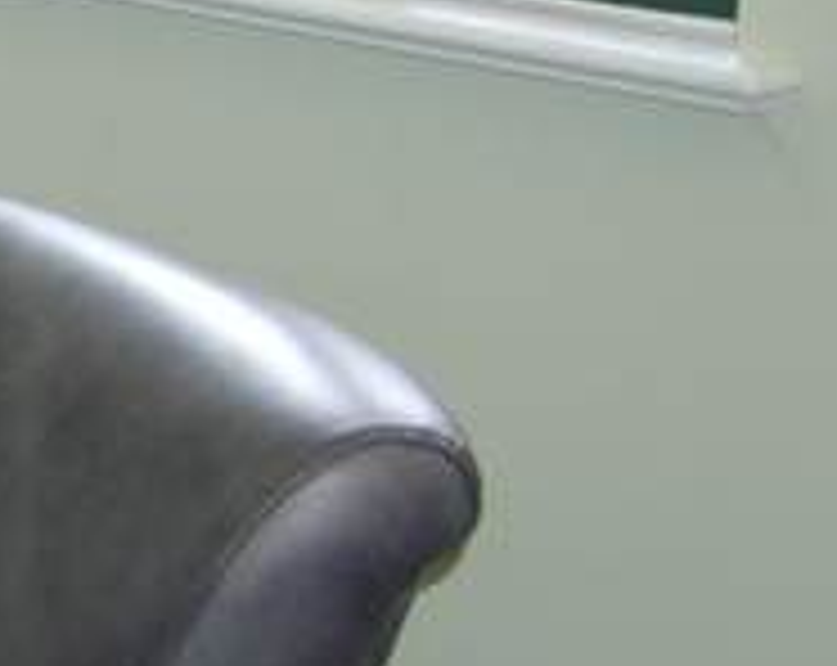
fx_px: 9591
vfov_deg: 4.0
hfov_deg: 4.8
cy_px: -272
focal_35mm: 388
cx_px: -1683
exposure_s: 1/125
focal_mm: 40
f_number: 5
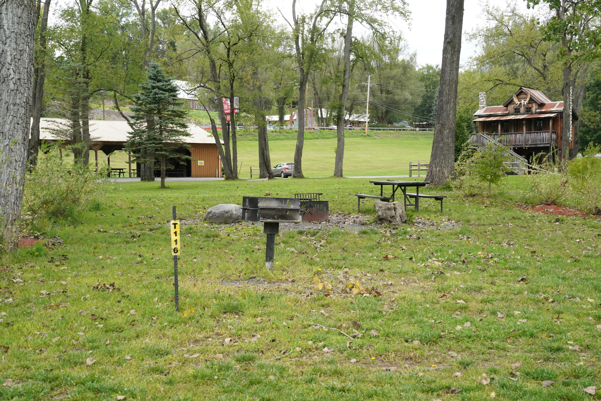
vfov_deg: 25.1
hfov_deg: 36.9
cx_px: 300
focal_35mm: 54
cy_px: 200
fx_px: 902
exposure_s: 1/250
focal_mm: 54
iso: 1600
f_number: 13
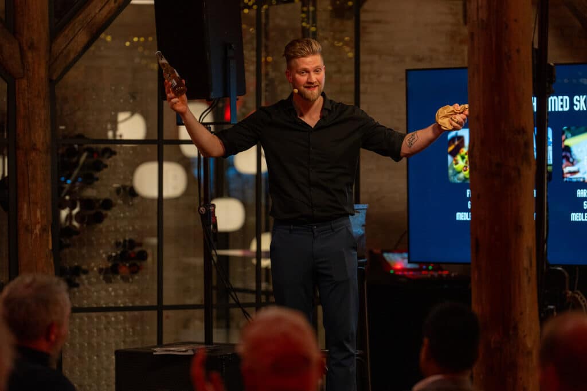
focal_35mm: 134
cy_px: 196
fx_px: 2184
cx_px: 294
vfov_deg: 10.2
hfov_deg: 15.3
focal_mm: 134
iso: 1600
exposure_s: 1/125
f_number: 2.8
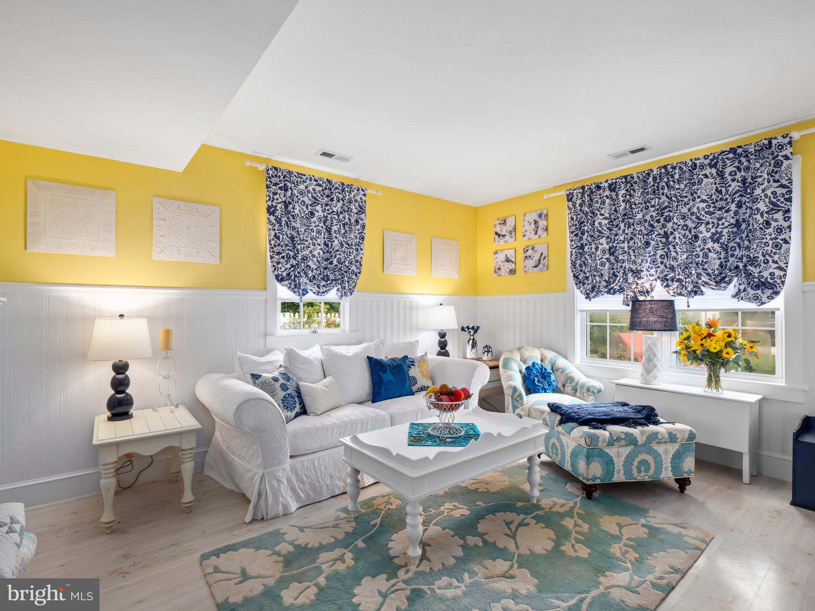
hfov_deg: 94.5
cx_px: 408
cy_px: 306
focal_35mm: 16
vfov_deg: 78.1
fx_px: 377
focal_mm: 8
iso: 320
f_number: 6.3
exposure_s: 1/13
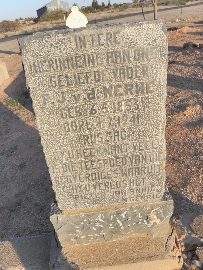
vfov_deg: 67.3
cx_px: 102
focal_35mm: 26
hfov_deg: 53.1
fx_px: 203
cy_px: 135
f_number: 6.3
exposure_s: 1/400
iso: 200
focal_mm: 4.6
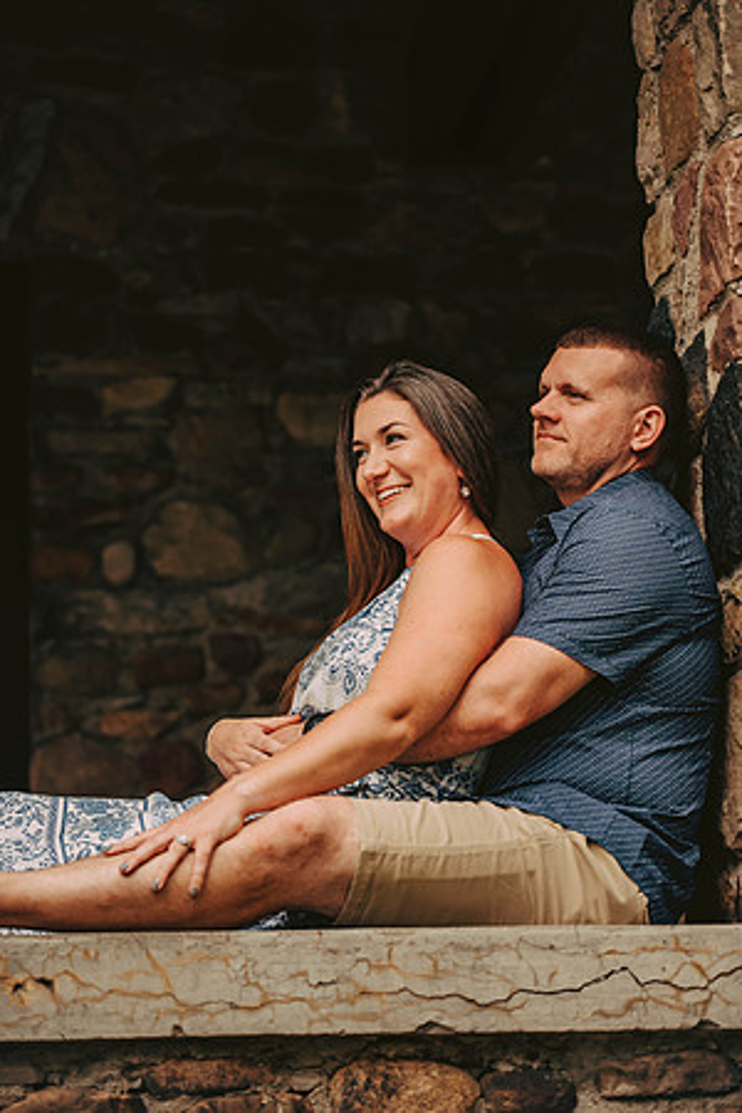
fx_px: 3091
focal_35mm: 100
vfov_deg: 20.4
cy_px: 556
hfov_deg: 13.7
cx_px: 371
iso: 320
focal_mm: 100
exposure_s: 1/125
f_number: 2.8
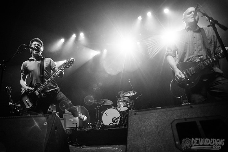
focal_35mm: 22
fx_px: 138
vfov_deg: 57.6
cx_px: 104
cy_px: 81
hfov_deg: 78.8
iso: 2500
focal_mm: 20
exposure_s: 1/400
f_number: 3.5
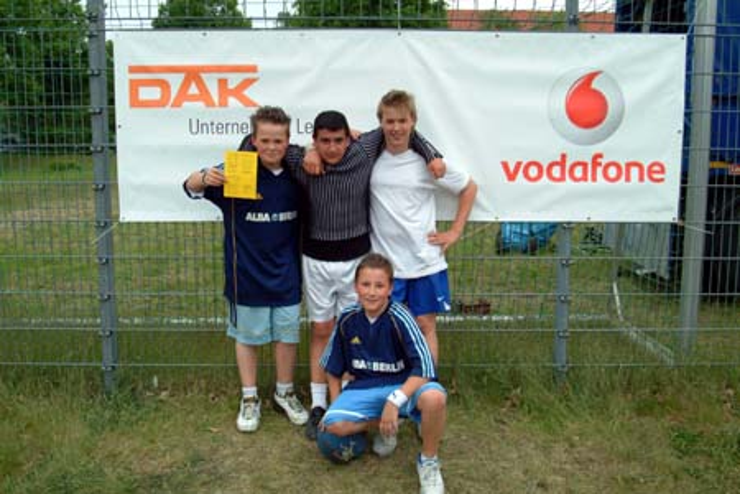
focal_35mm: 34
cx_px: 370
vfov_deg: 38.4
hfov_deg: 55.1
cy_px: 247
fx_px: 709
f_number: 9.5
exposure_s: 1/350
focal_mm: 23
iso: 400
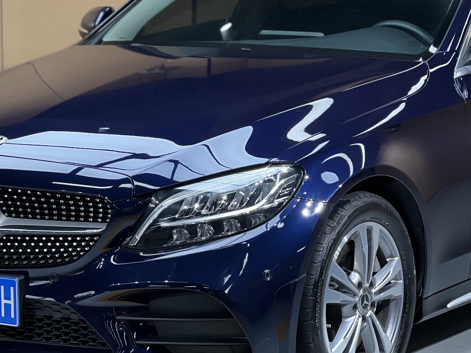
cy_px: 172
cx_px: 190
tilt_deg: -7.4
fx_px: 1905
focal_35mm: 140
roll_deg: -0.3
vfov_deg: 10.6
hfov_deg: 14.1
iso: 200
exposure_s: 1/100
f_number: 2.8
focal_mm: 9
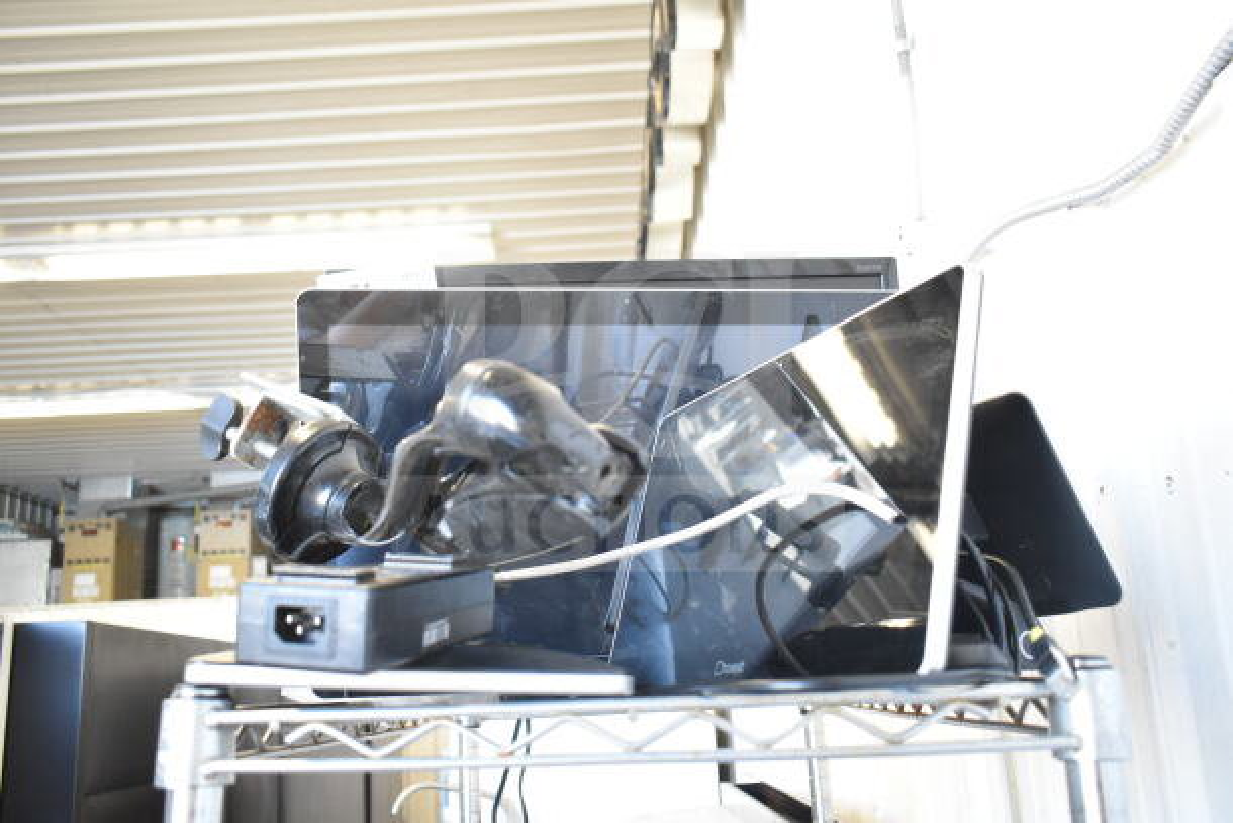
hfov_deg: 57.2
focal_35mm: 33
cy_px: 412
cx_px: 616
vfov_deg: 40.0
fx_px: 1130
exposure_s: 1/100
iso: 1600
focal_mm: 22
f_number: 3.8
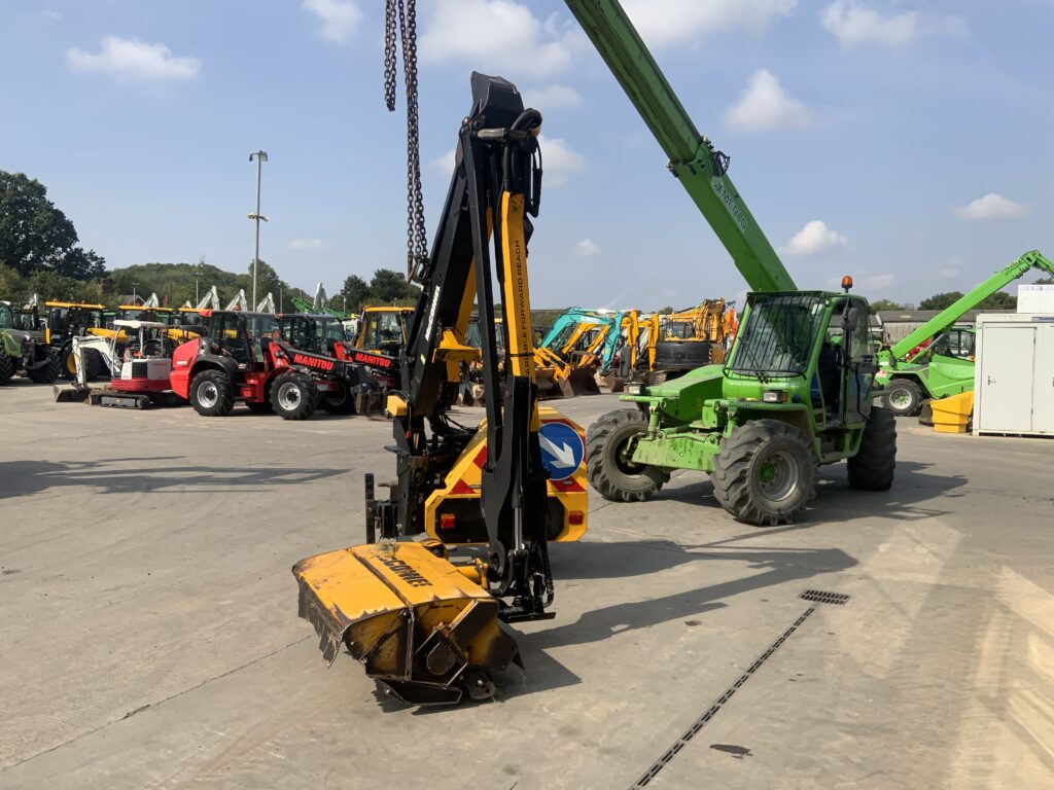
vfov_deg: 48.2
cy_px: 395
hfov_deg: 61.7
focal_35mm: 29
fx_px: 883
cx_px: 527
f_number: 1.8
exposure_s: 1/2058
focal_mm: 3
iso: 16
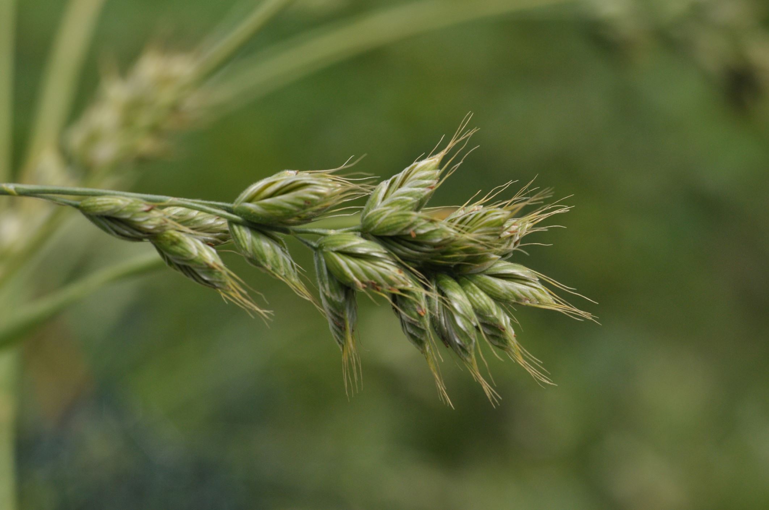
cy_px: 255
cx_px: 384
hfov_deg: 13.1
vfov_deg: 8.7
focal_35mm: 158
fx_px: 3360
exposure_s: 1/1600
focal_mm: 105
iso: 500
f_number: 8
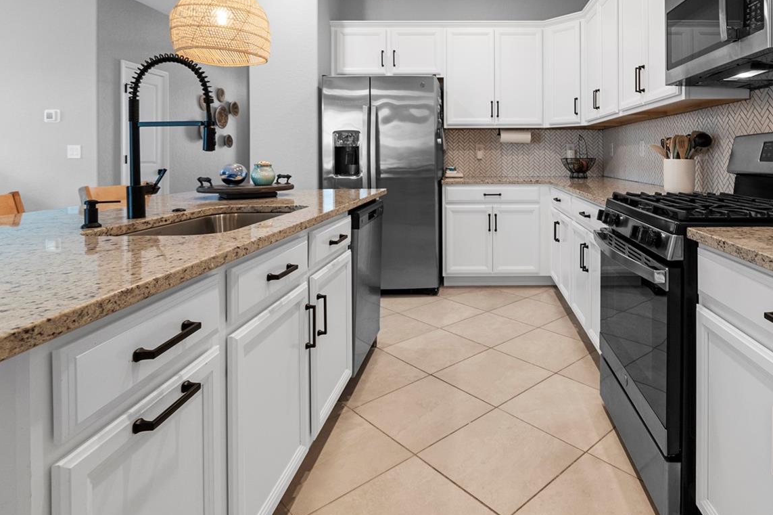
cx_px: 508
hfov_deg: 78.9
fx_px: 451
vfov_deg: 58.0
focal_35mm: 21
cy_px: 169
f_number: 4.5
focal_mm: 10
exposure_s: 1/30
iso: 2000
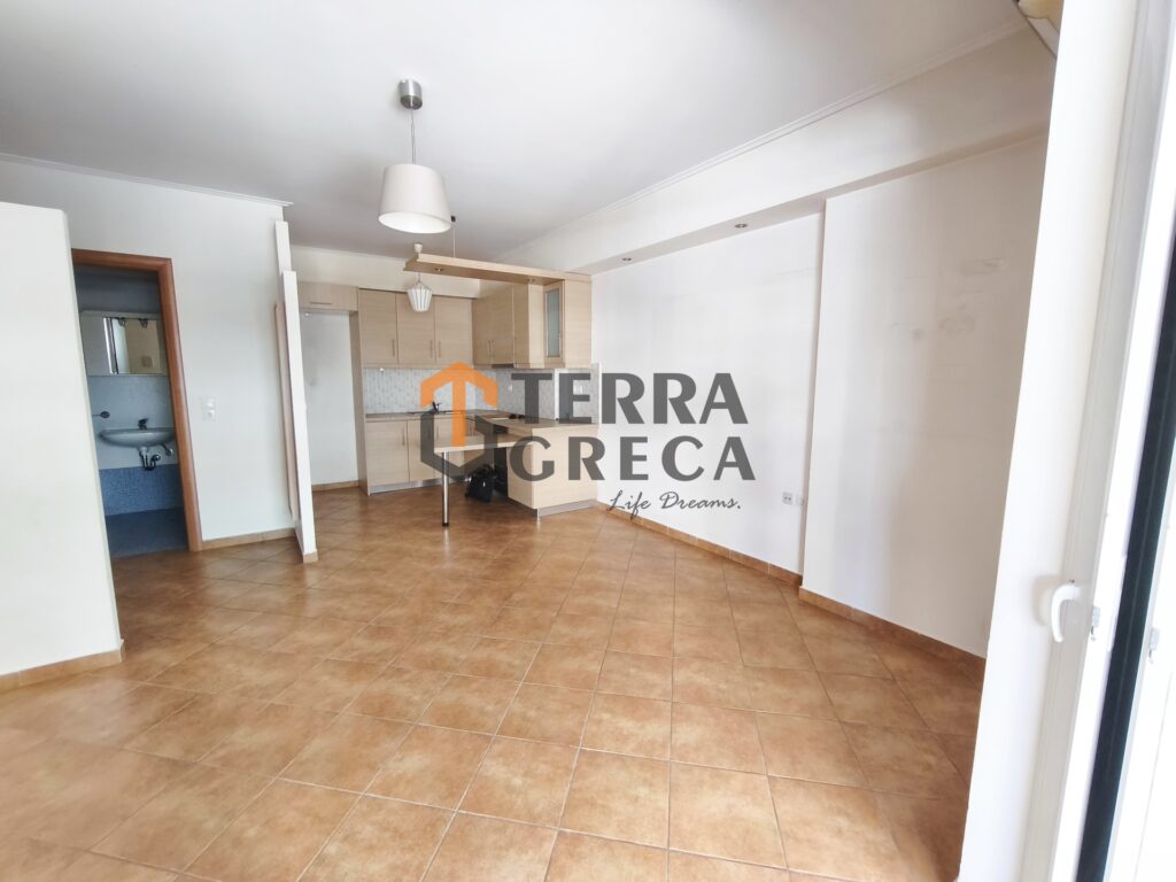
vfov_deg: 81.7
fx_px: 510
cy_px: 441
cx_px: 588
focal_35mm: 15
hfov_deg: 98.2
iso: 200
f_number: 2.2
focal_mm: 1.91
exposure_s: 1/33.3
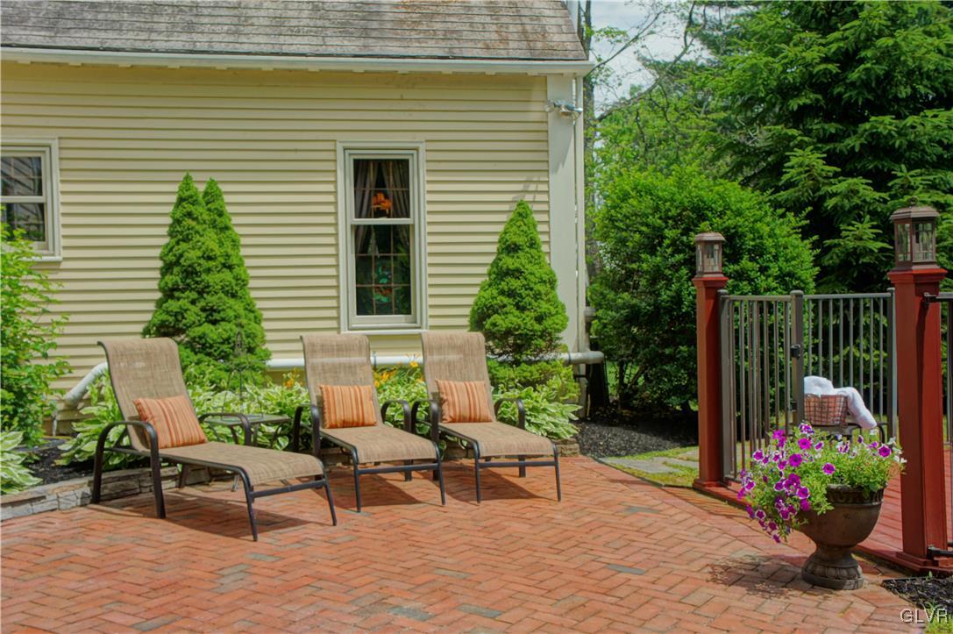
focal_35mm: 39
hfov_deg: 49.6
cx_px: 476
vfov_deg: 34.2
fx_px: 1032
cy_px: 317
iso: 200
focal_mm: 26
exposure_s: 1/125
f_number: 7.1
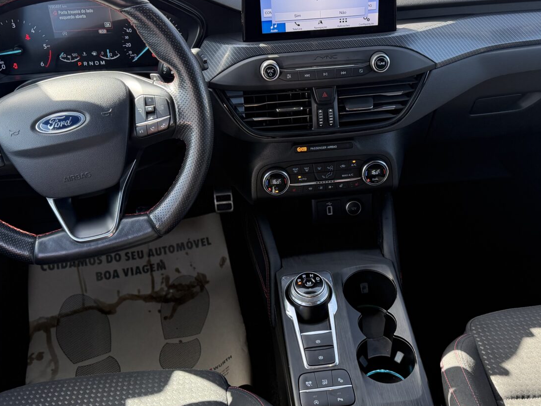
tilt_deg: -31.2
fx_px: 656
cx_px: 302
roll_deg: -3.9
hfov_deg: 44.7
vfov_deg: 34.3
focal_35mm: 42
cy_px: 215
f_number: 1.78
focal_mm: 6.76
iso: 100
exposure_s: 1/172
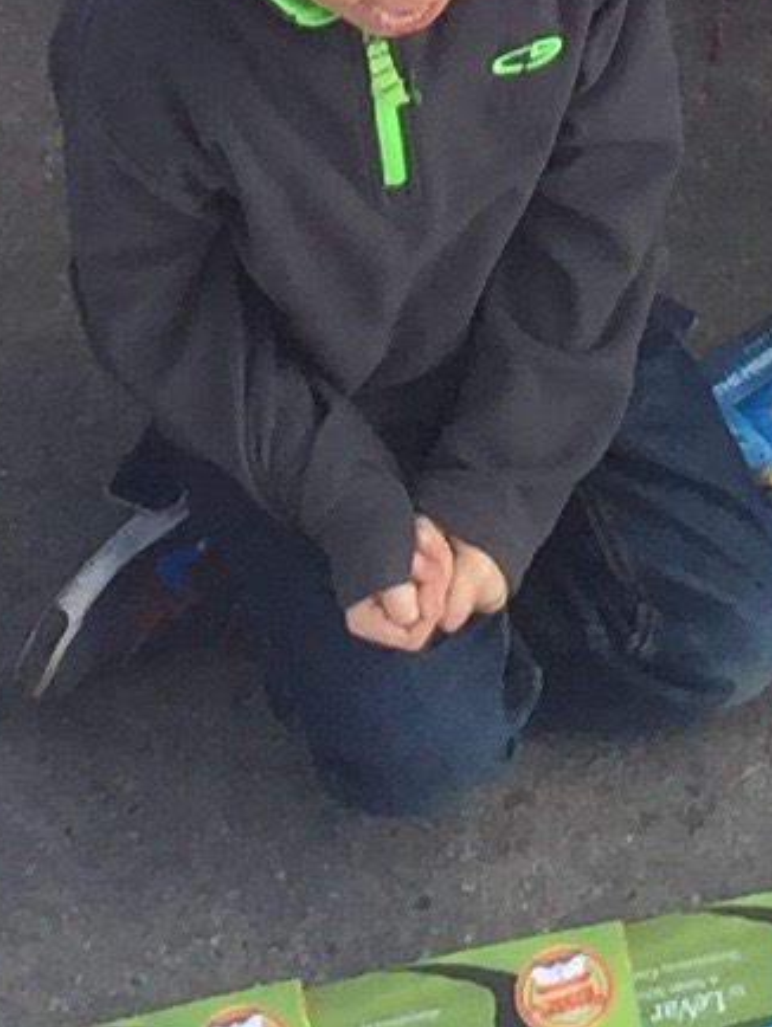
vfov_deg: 8.2
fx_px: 6476
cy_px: -1564
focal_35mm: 218
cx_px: 722
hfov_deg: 6.8
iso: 32
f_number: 2.2
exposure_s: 1/220
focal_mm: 4.15
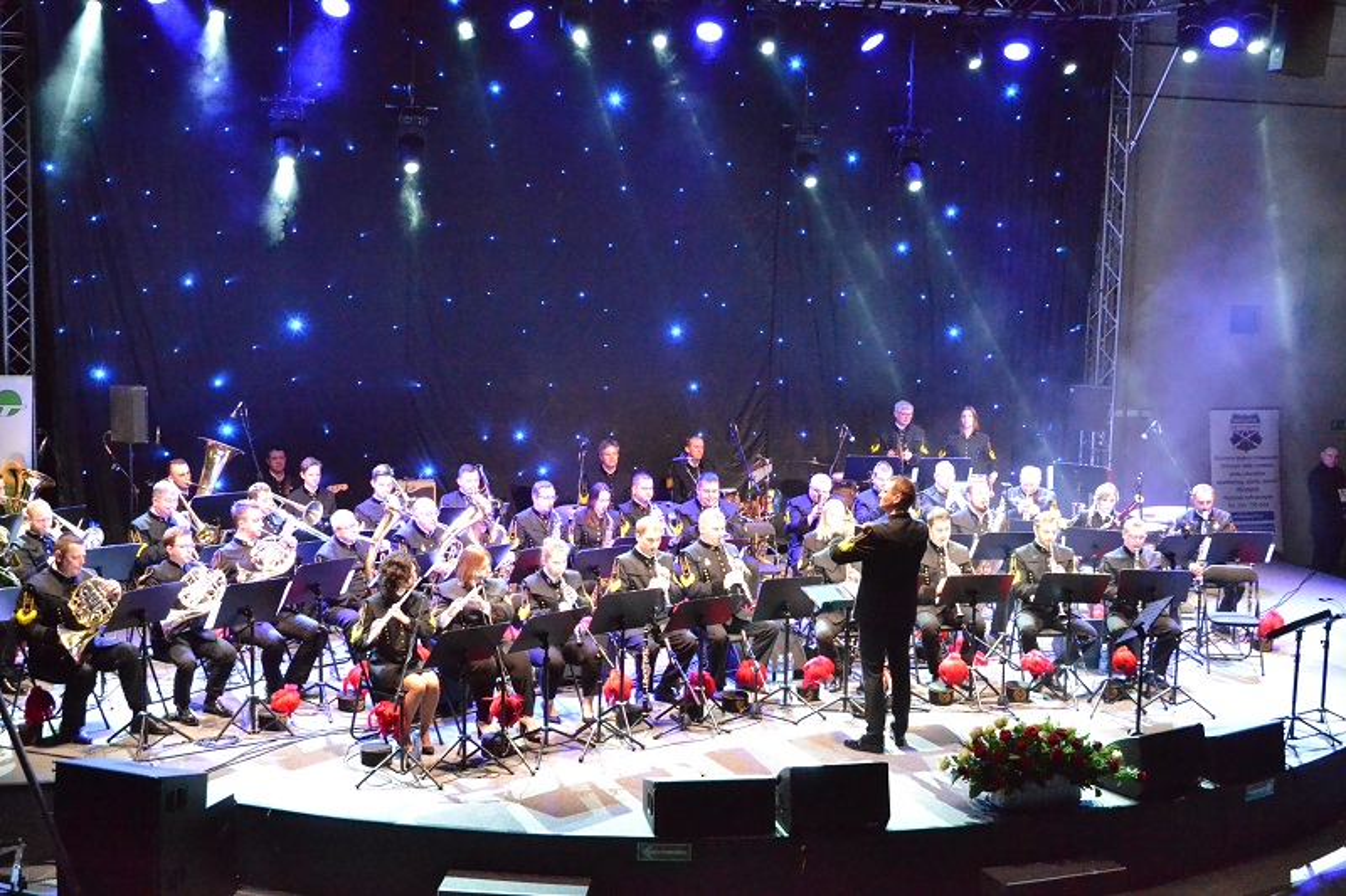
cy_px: 448
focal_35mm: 42
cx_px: 673
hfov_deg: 46.4
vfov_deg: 31.9
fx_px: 1570
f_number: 5.6
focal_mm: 28
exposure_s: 1/125
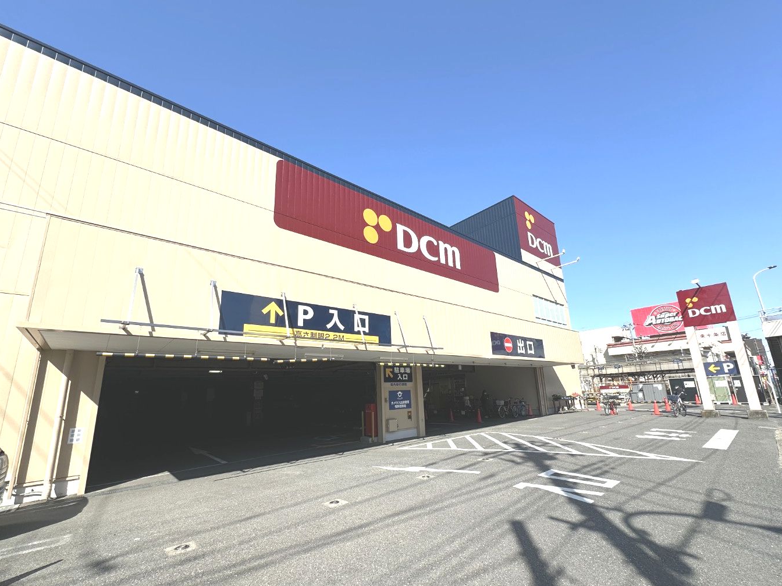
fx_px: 339
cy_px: 313
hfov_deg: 98.2
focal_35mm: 15
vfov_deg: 81.6
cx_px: 399
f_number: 2.2
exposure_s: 1/1984
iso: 50
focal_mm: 2.22
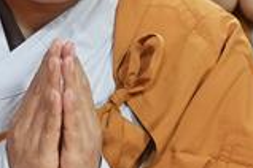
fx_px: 2284
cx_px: 53
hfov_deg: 6.3
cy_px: -27
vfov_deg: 4.2
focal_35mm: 325
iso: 1250
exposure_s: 1/50
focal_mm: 29
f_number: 2.8
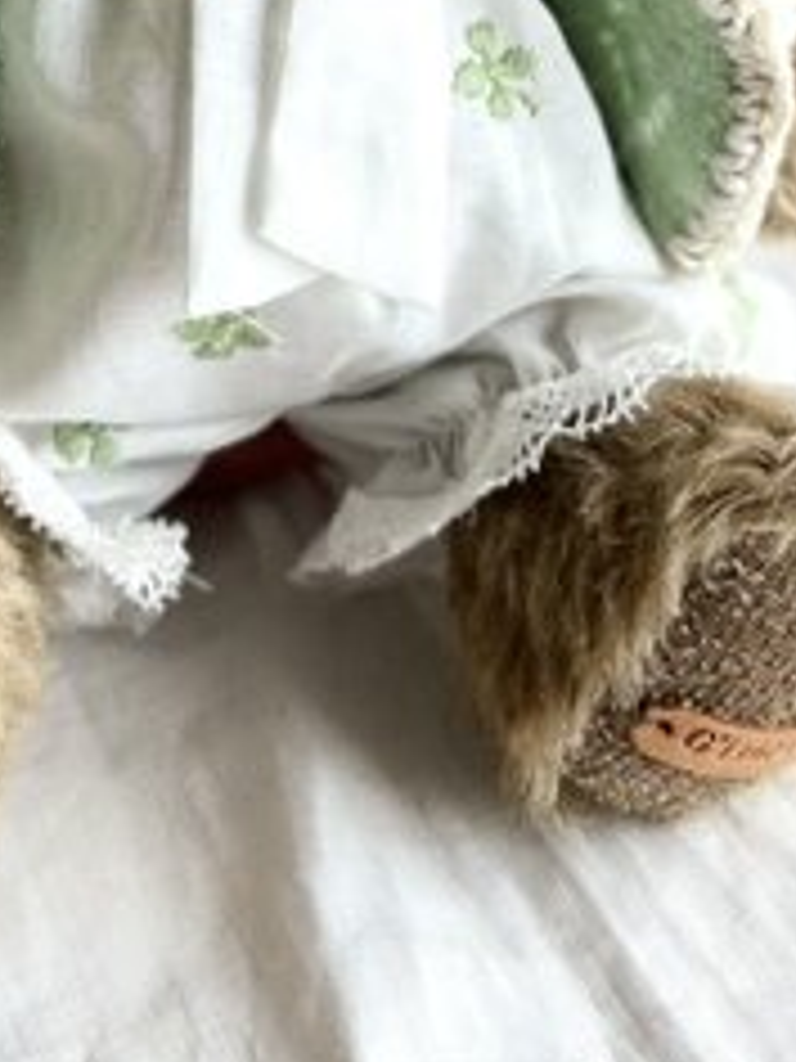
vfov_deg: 19.1
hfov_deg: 15.6
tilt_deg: -20.8
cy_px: -376
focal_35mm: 94
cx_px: 184
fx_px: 2882
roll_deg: +1.2
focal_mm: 5.7
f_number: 1.5
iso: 50
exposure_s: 1/650
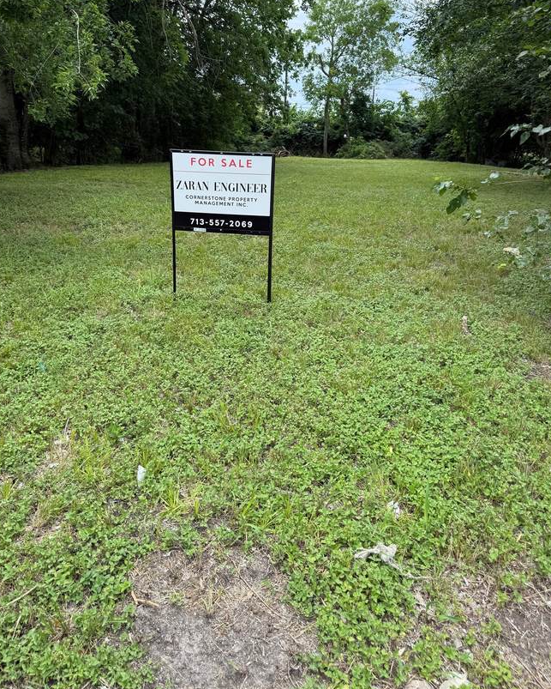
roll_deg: -3.4
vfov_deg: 61.9
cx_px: 268
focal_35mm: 28
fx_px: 570
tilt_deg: -13.2
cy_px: 293
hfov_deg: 51.6
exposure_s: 1/1314
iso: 80
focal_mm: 6.76
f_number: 1.78
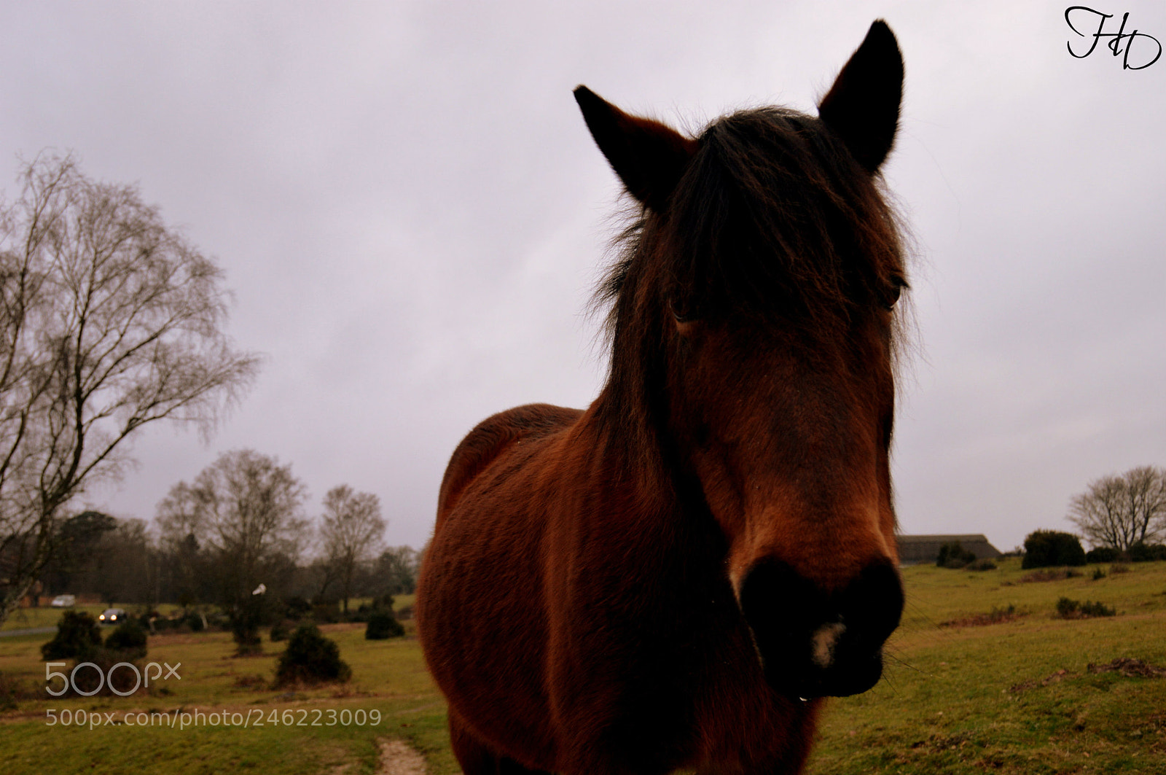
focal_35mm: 39
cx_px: 583
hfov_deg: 49.6
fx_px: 1262
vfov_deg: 34.1
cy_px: 388
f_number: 5.6
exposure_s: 1/125
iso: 400
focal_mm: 26
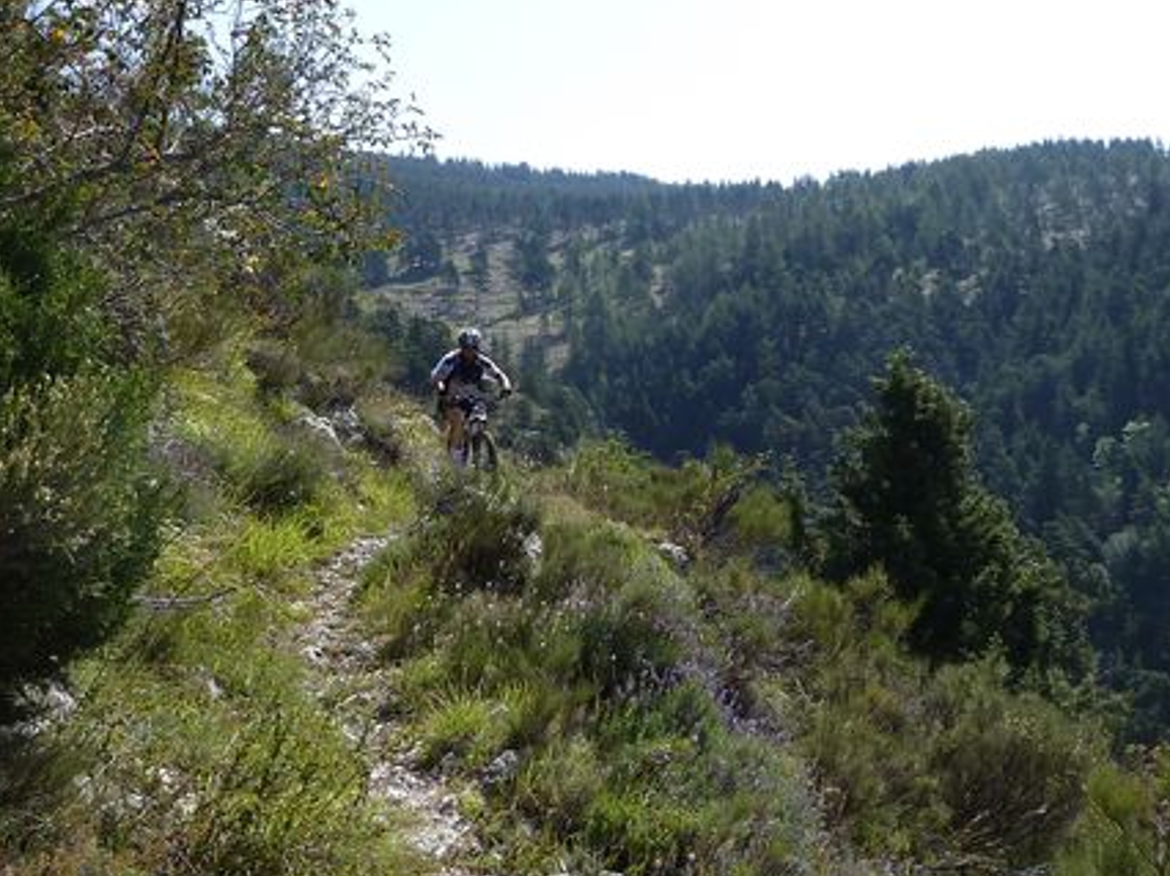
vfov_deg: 30.8
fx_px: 1588
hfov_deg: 40.4
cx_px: 607
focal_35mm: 47
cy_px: 415
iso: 80
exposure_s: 1/400
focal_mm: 4.1
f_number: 4
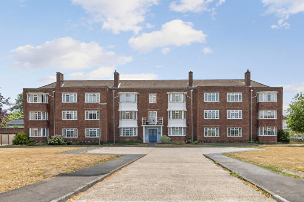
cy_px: 101
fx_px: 118
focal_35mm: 14
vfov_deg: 81.2
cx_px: 152
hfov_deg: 104.3
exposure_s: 1/500
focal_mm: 14
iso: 200
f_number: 8
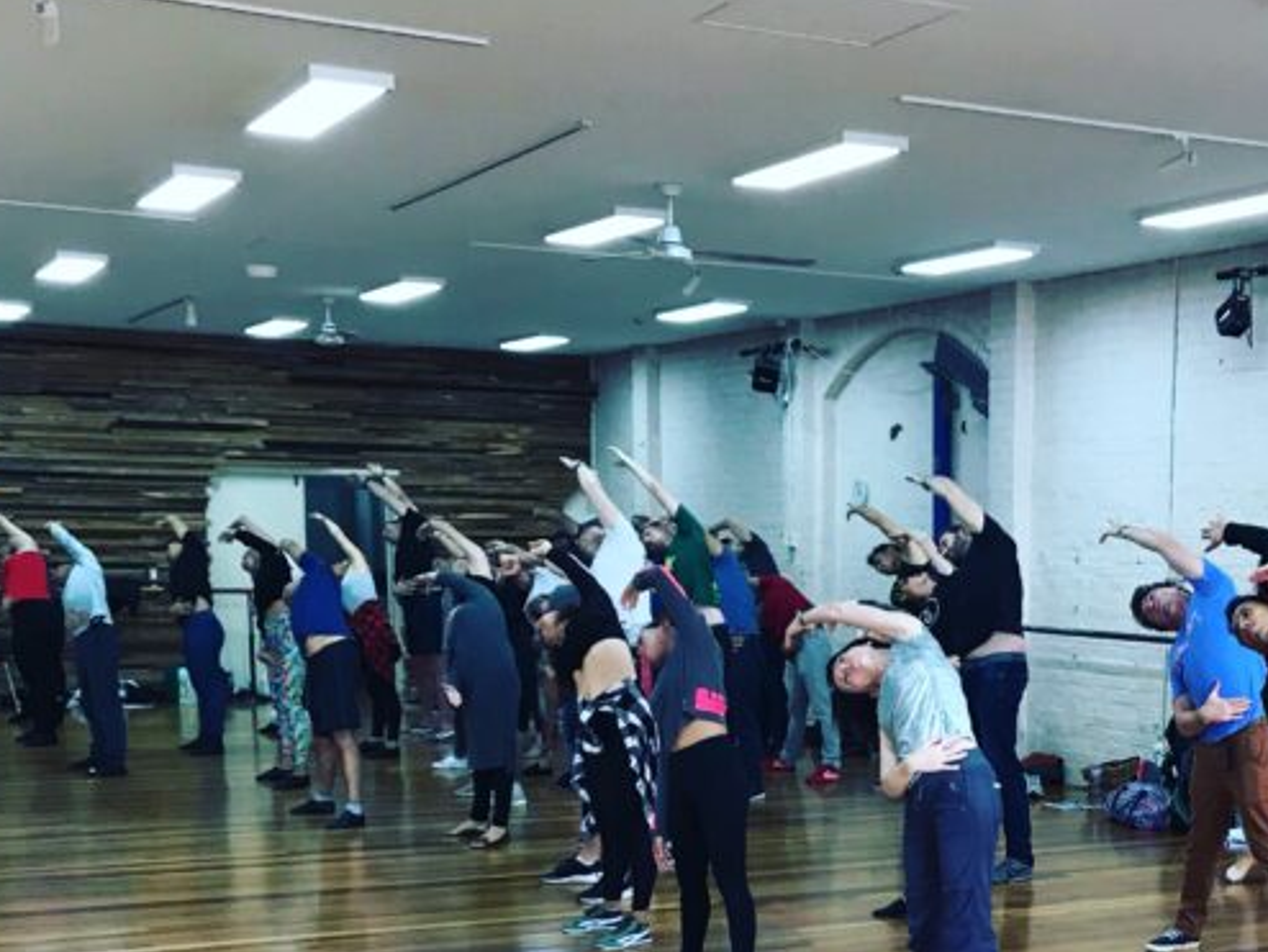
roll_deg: -1.3
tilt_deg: -10.4
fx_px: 2126
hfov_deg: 32.2
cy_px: 914
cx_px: 1032
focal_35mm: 58
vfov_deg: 24.3
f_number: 1.8
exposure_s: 1/33
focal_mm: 3.99
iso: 25
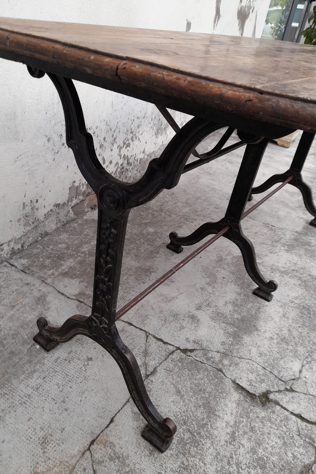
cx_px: 141
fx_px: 355
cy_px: 236
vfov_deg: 67.4
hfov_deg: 47.8
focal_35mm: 27
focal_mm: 4.6
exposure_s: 1/60
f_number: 2
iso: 64
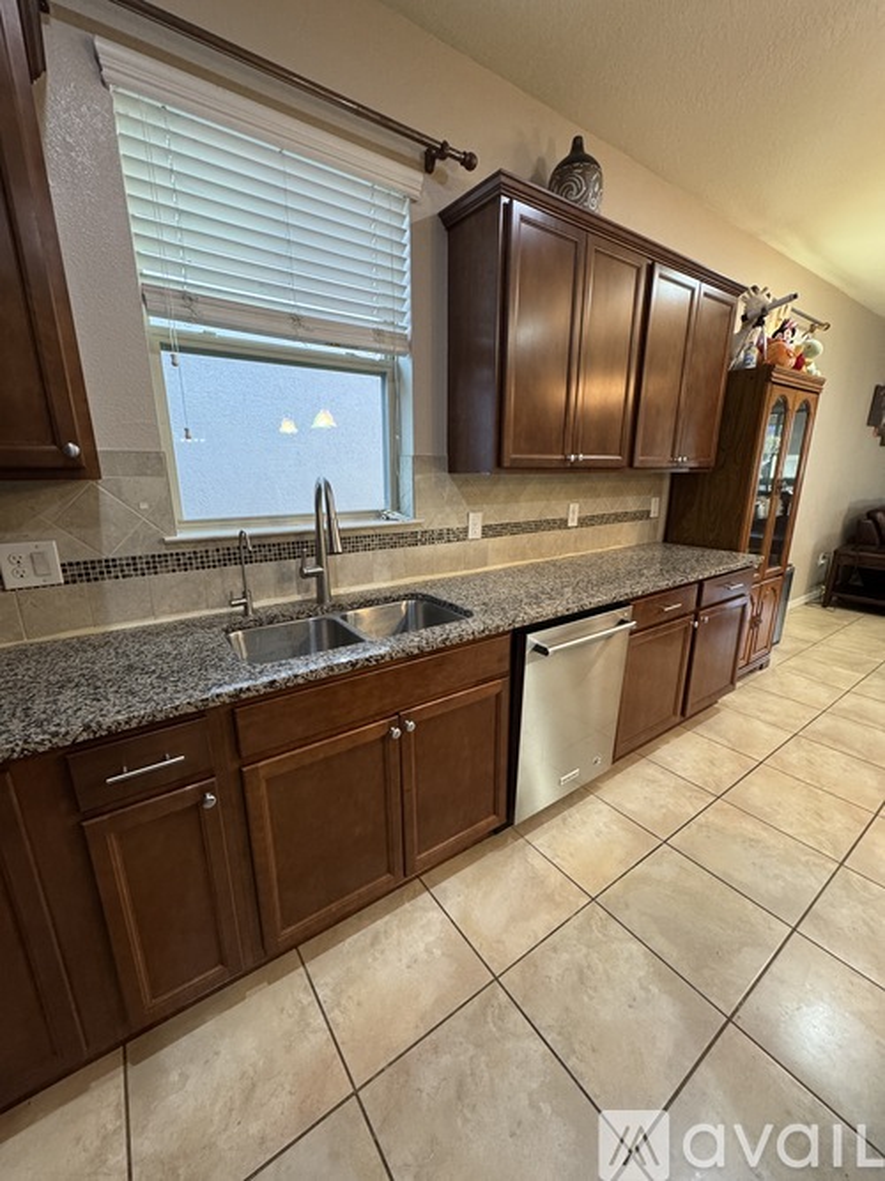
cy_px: 590
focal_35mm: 14
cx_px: 442
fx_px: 477
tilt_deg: -15.4
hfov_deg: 85.7
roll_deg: +0.5
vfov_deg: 102.1
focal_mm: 2.22
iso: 400
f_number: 2.2
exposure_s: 1/60
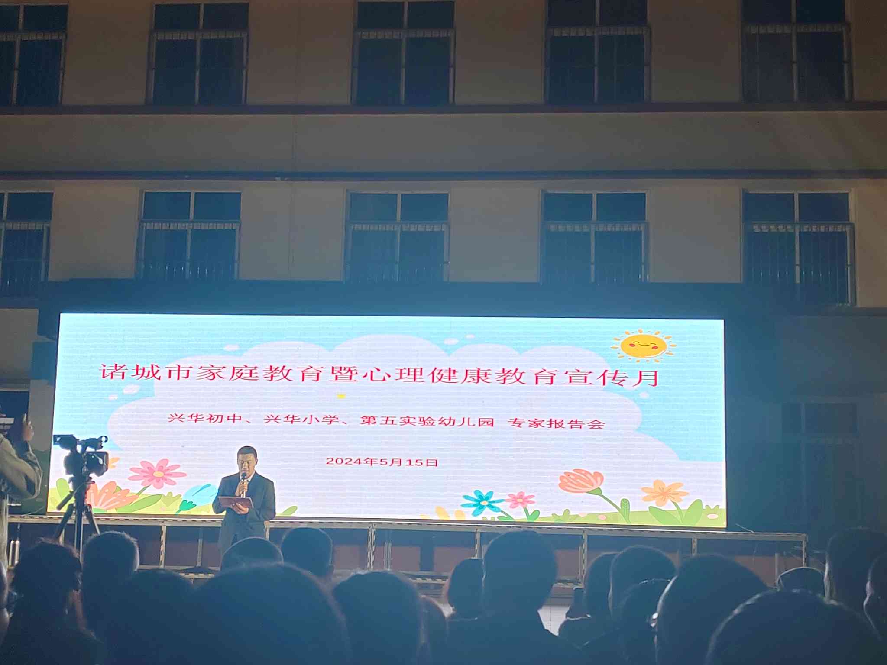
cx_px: 444
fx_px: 1256
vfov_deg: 29.7
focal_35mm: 49
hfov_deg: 38.9
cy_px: 332
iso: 100
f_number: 1.9
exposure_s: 1/120
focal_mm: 5.52
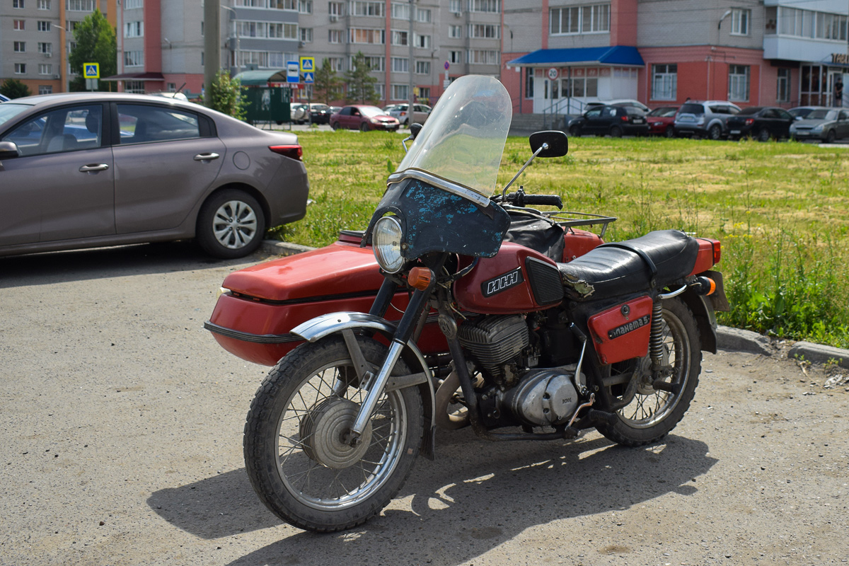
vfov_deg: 36.9
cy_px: 283
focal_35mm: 36
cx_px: 424
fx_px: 849
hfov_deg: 53.1
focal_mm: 24
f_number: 5.6
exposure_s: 1/1000
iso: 200
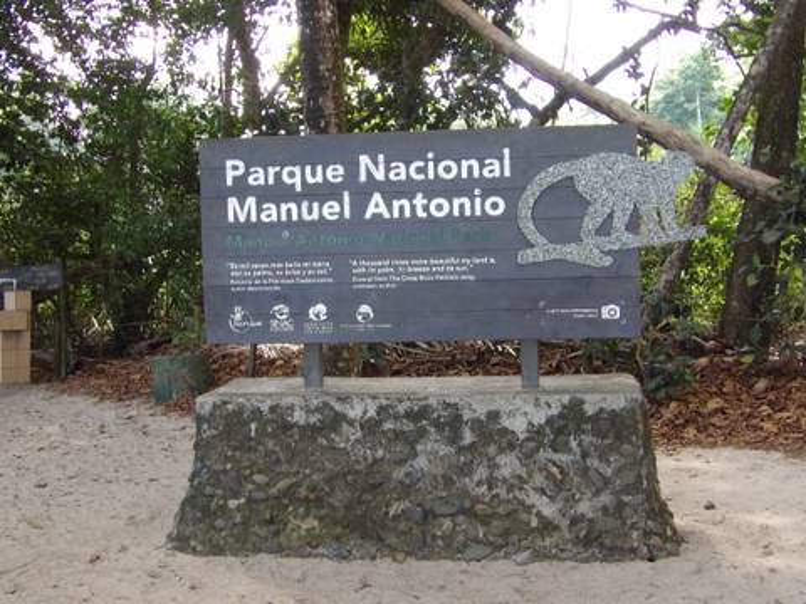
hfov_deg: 41.2
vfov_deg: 31.5
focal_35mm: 46
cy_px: 302
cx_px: 403
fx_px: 1071
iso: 200
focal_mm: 8.2
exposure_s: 1/32
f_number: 3.8
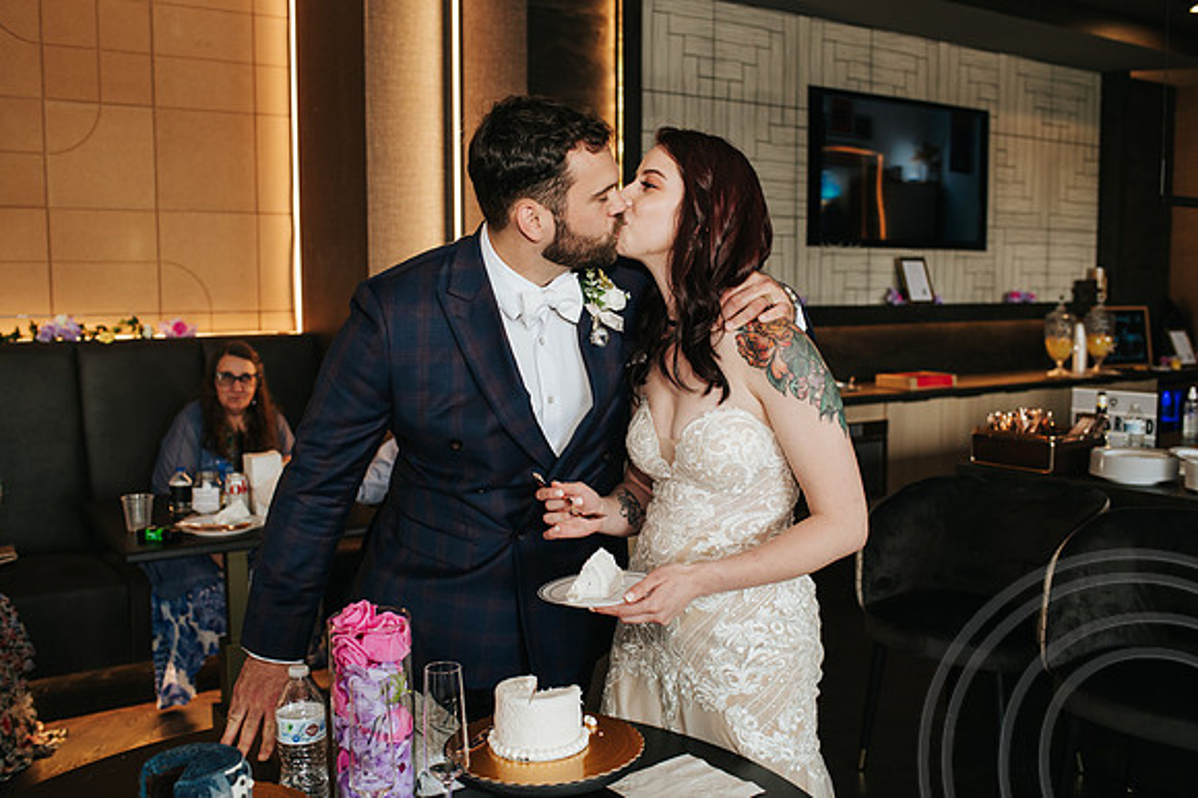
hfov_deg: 54.5
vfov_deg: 37.8
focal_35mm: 35
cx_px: 599
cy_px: 399
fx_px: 1164
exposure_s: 1/160
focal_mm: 35
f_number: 3.5
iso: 560
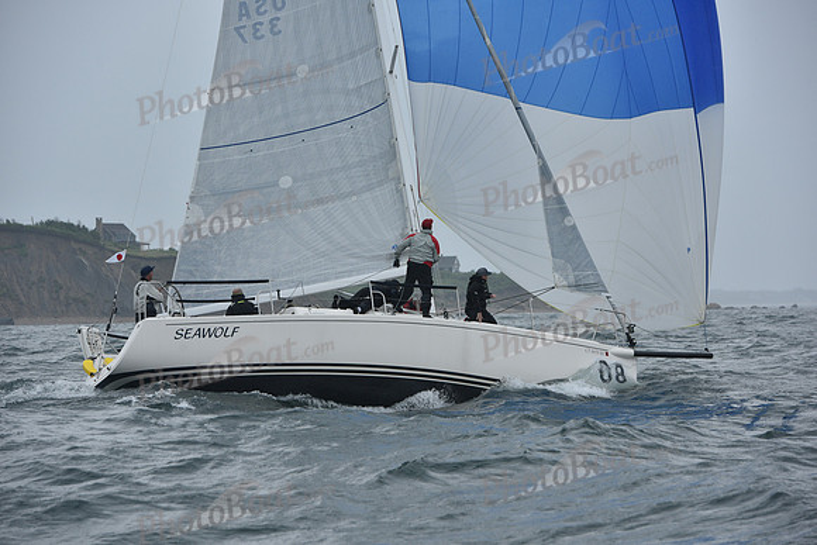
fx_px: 3859
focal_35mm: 170
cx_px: 408
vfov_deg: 8.1
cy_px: 272
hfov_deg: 12.1
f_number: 7.1
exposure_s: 1/1000
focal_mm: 170
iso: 320
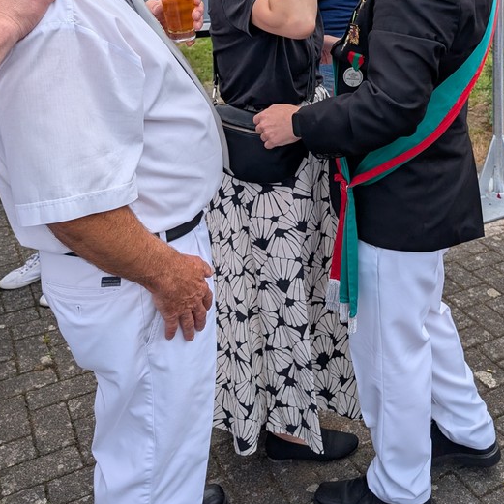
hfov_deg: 37.8
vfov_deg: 35.2
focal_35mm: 44
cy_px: 14
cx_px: 352
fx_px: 725
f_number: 1.68
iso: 14
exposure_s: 1/735
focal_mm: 6.9
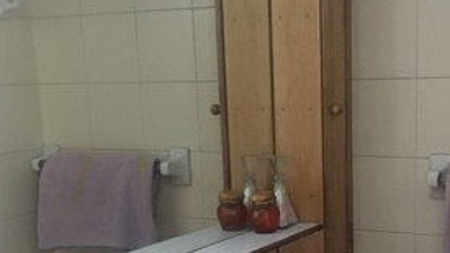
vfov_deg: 16.9
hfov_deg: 30.3
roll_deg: +1.8
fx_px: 824
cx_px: 298
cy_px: 284
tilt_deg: -13.8
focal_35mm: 69
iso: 80
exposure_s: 1/4
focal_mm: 4.15
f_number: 2.2
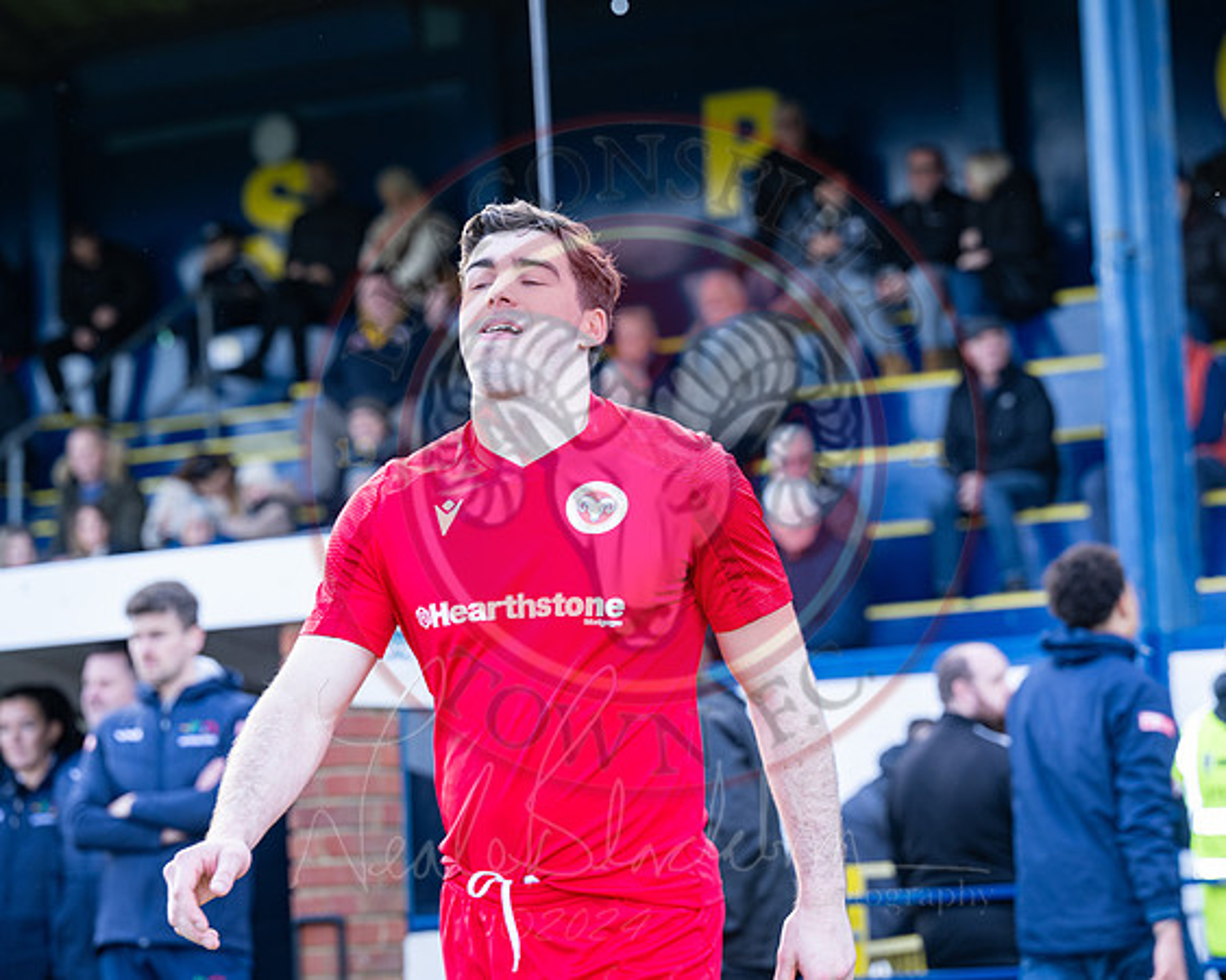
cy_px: 490
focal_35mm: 118
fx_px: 4291
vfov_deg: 13.0
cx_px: 736
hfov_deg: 16.2
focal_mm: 105
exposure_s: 1/250
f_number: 4
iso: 200
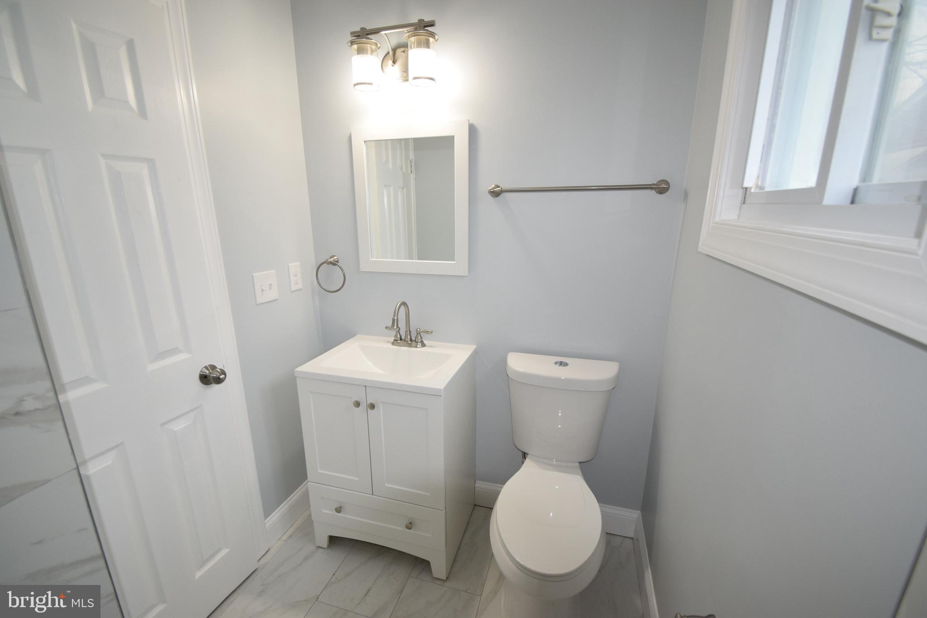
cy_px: 309
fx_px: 386
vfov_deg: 77.3
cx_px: 464
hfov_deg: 100.4
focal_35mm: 15
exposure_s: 1/125
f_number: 5.6
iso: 800
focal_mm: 10
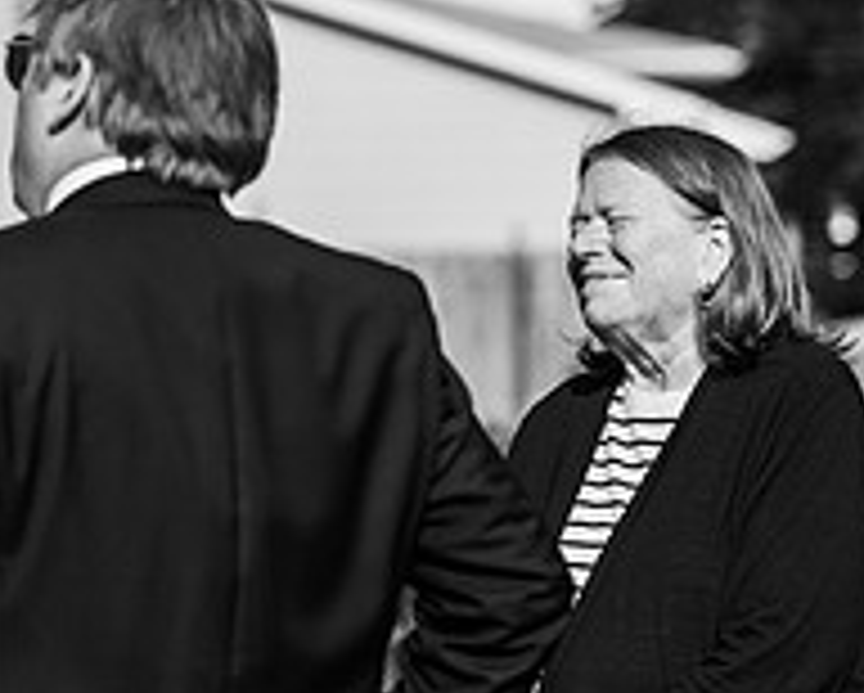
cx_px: -400
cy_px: 574
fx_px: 6169
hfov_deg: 7.9
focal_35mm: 241
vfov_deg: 6.4
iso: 125
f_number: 2.8
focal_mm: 85
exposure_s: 1/4000
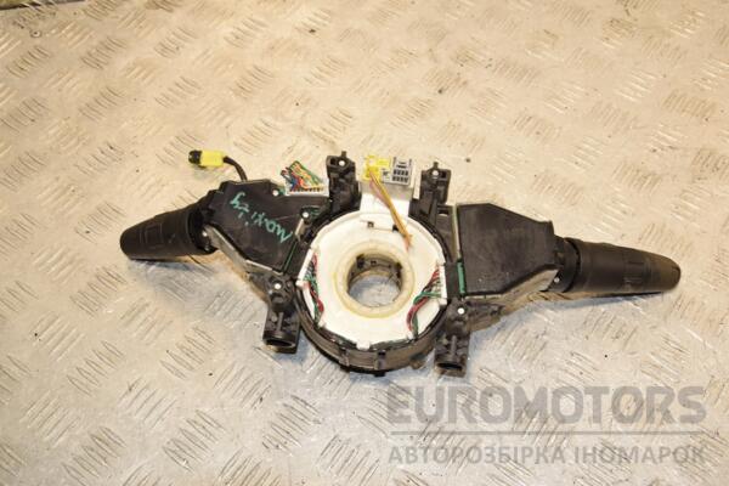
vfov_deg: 31.9
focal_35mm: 42
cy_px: 243
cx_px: 364
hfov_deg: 46.4
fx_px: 850
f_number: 8
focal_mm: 28
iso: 800
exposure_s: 1/200
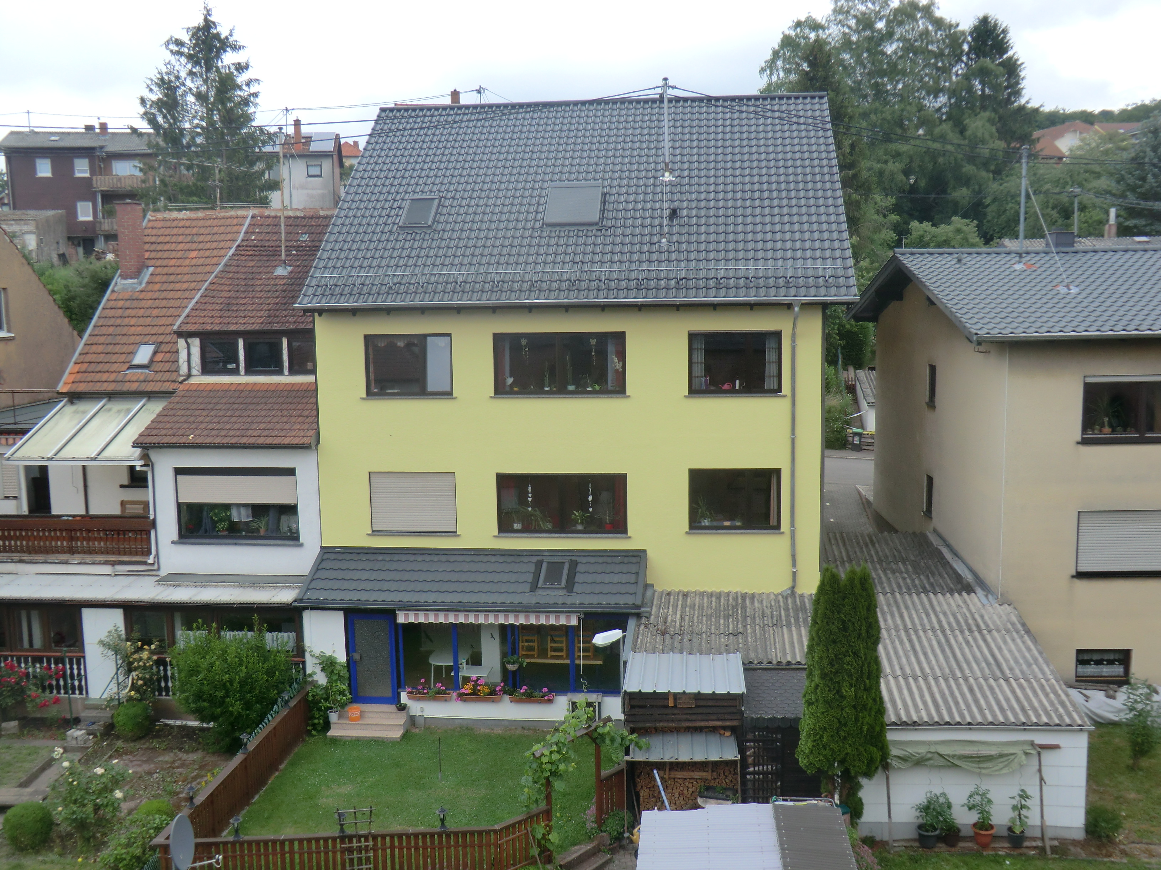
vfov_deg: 41.8
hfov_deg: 54.0
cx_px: 580
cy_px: 435
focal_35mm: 34
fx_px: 1140
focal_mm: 6.1
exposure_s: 1/320
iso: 64
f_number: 3.6
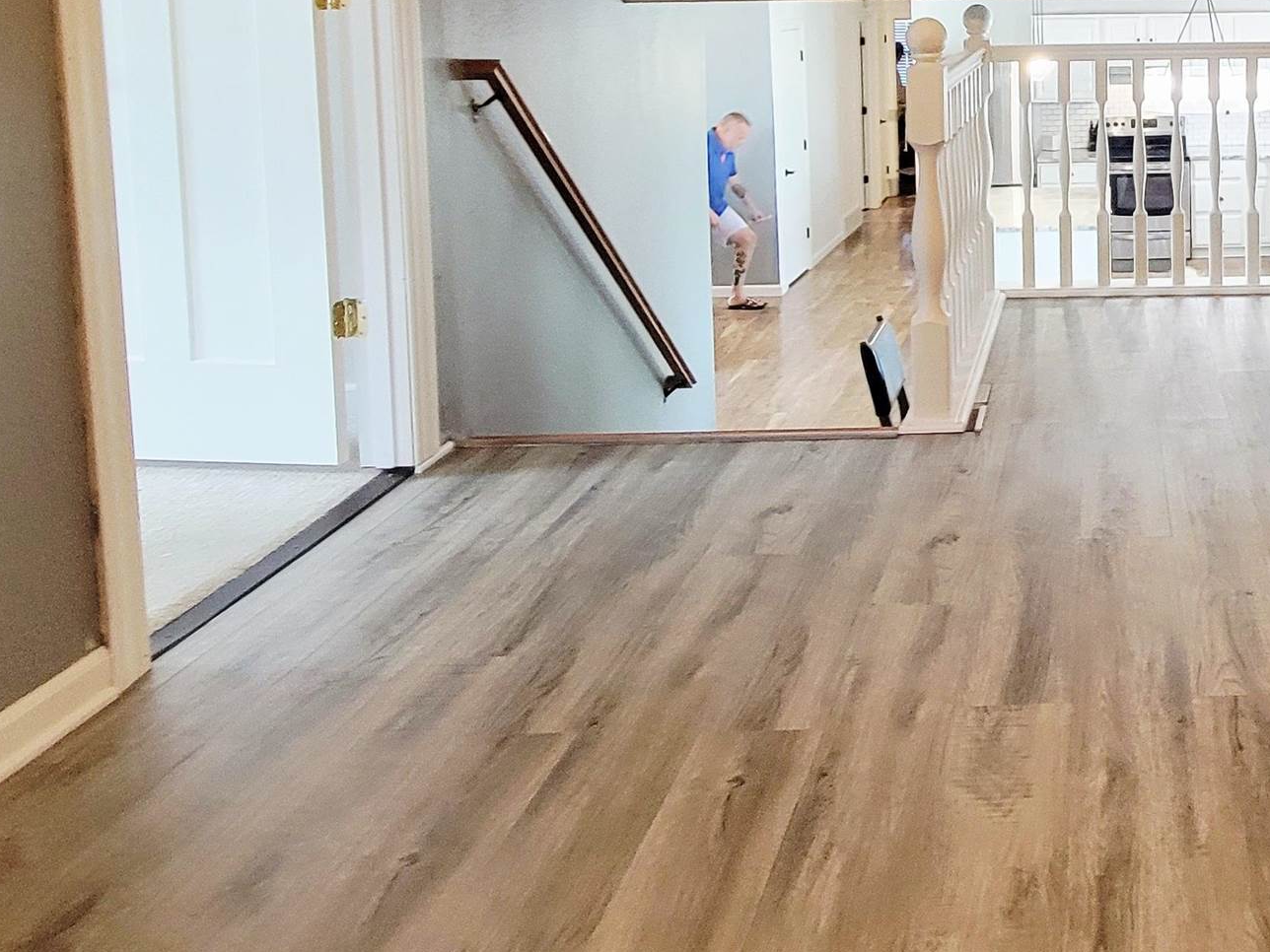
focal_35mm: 31
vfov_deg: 41.4
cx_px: 1157
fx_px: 1137
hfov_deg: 51.2
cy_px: 73
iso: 320
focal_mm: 2.2
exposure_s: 1/40
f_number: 2.2
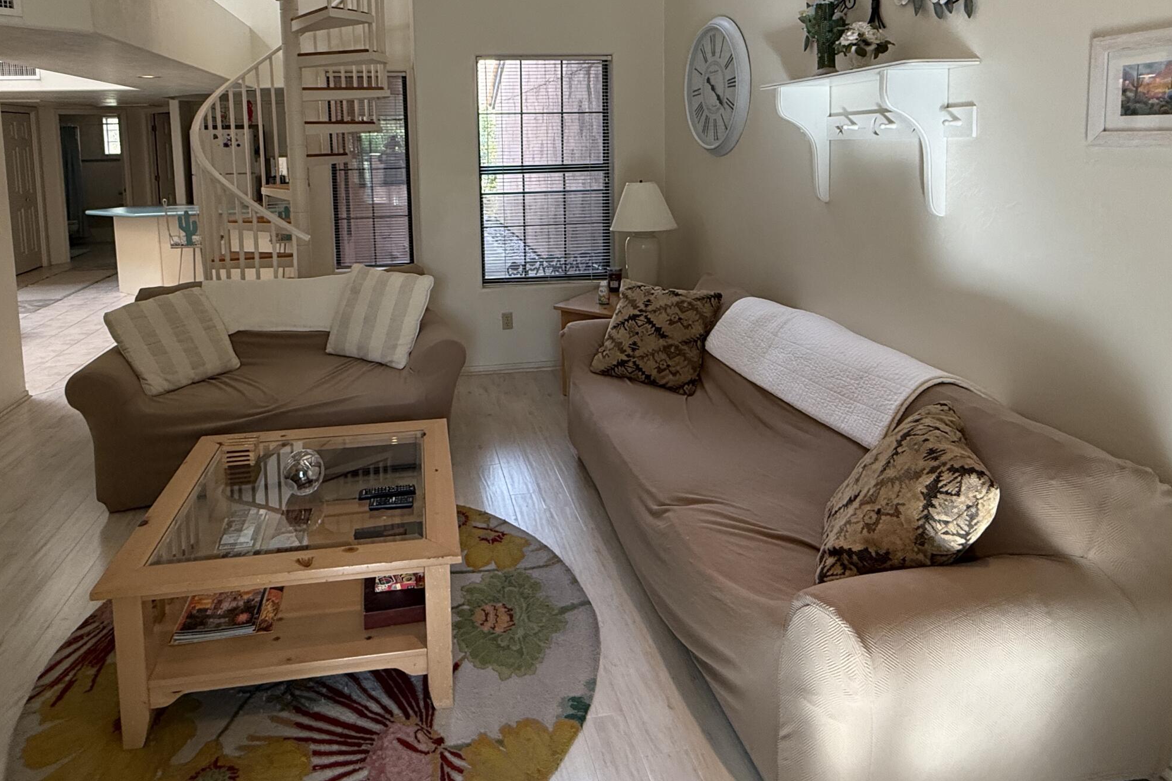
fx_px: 716
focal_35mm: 22
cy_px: 199
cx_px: 515
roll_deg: +1.4
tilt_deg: -5.1
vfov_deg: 54.7
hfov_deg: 78.2
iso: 250
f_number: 2.2
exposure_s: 1/120
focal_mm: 2.22
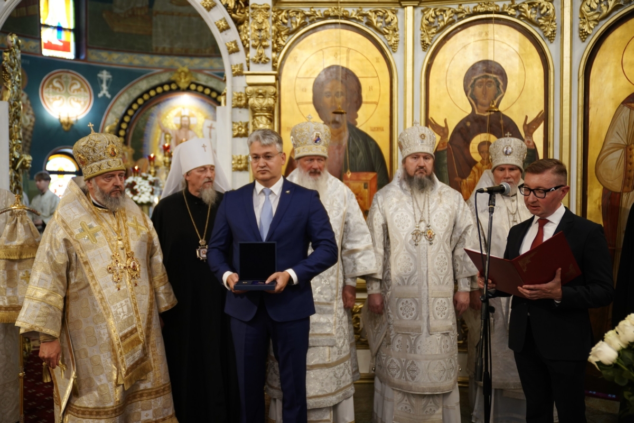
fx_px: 546
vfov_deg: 42.3
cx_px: 317
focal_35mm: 31
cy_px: 212
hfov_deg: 60.3
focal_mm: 31
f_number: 2.8
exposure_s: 1/160
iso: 1000
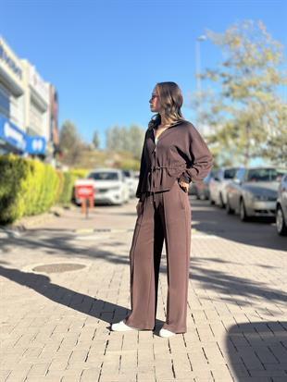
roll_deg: -0.1
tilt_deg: +2.2
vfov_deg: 39.6
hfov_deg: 30.3
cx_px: 144
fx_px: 530
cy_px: 191
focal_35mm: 48
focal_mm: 6.86
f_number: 1.78
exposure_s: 1/4184
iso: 100
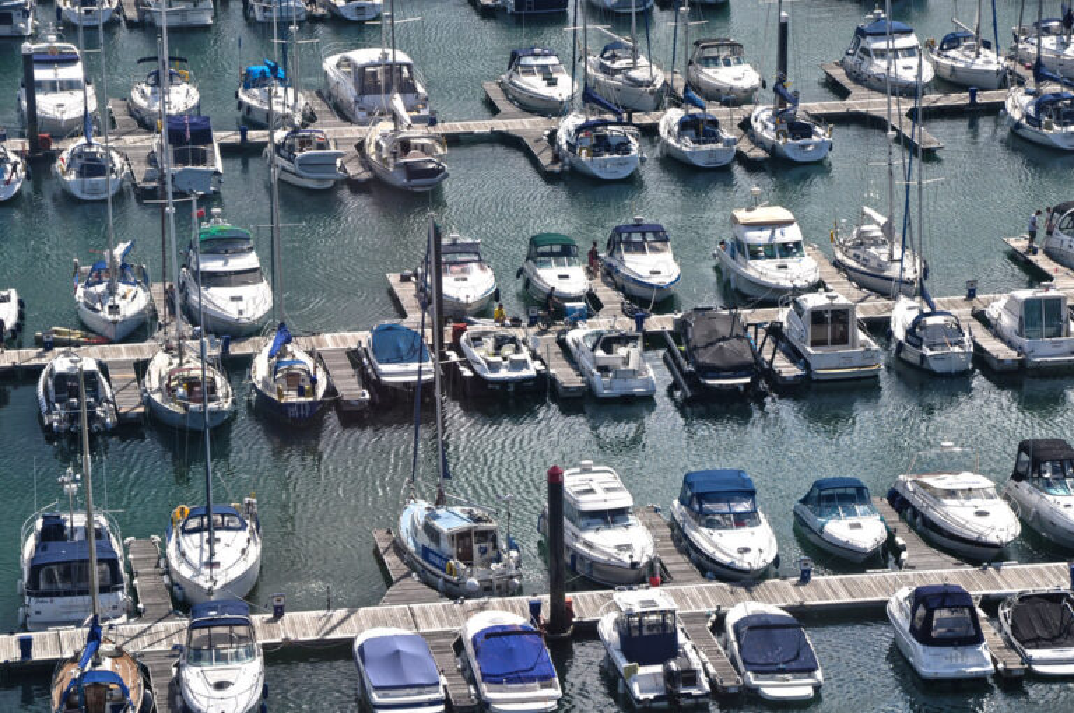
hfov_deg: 16.1
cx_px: 537
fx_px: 3799
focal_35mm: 128
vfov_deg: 10.7
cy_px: 356
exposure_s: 1/320
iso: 200
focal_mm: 85
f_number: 10
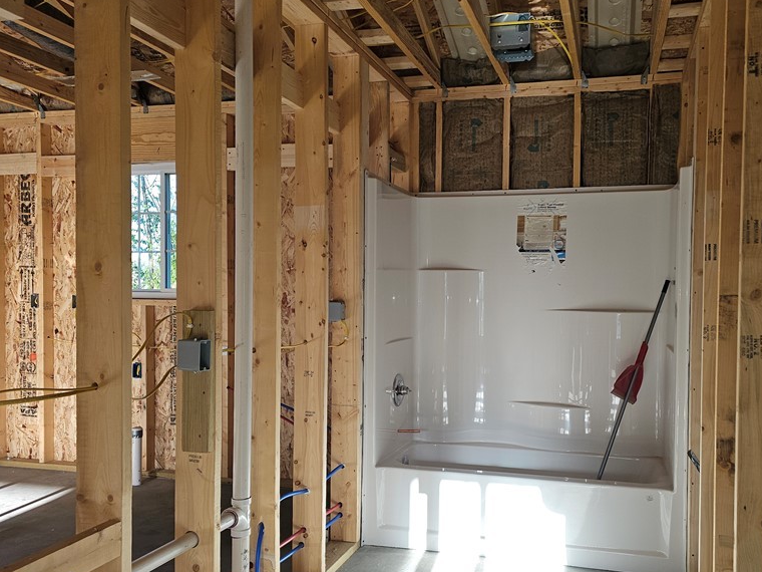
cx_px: 448
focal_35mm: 31
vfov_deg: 45.4
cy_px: 307
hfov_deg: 58.0
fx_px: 682
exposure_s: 1/60
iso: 25
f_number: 1.7
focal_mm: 6.3
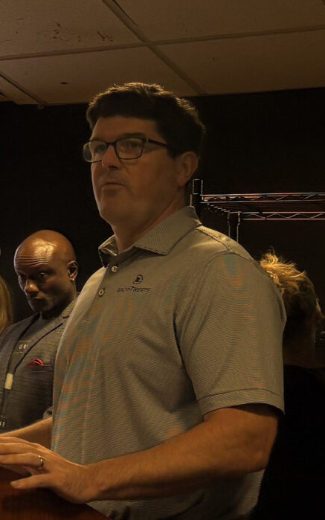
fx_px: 1431
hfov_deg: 11.5
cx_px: -356
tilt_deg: +6.9
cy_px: 171
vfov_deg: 20.5
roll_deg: -3.2
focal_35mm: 101
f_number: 1.6
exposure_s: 1/120
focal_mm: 5.96
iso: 64
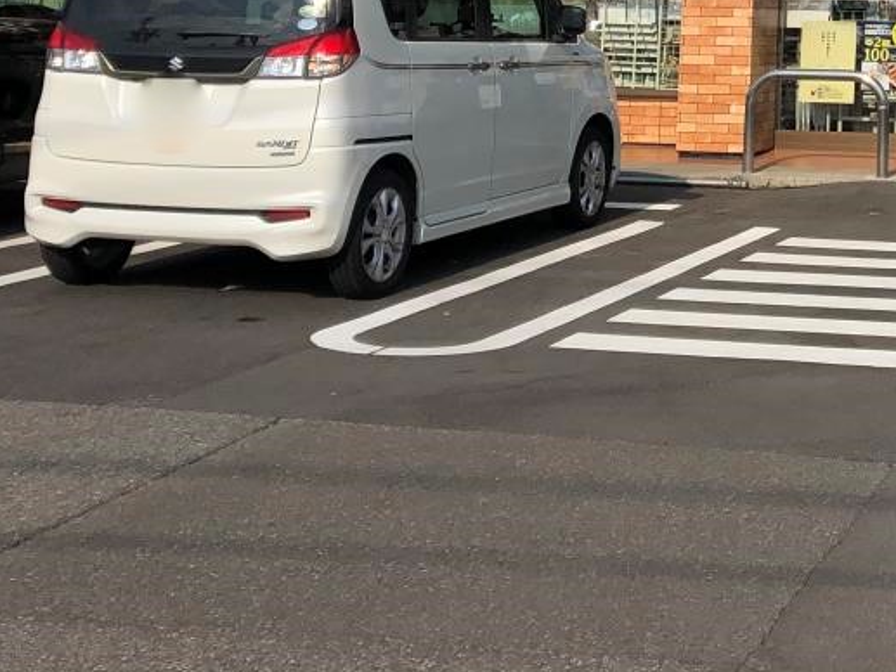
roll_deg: +0.6
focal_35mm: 78
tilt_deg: +8.4
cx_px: 925
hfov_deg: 23.8
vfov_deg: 17.7
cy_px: -208
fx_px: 2019
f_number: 1.8
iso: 25
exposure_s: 1/4367
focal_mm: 3.99
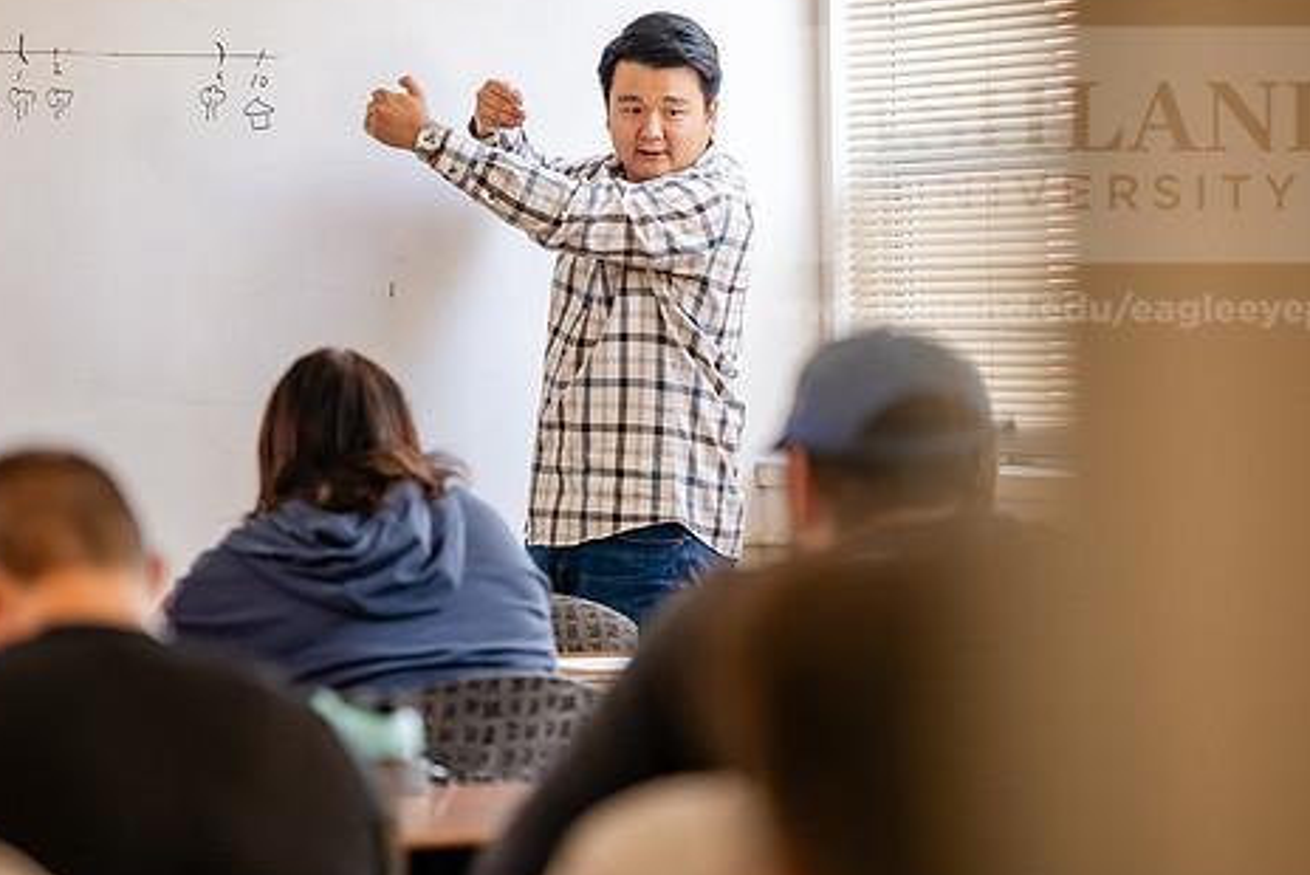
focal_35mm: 200
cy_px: 368
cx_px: 644
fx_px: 7282
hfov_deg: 10.3
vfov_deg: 6.9
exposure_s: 1/200
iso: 1600
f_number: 3.2
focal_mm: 160
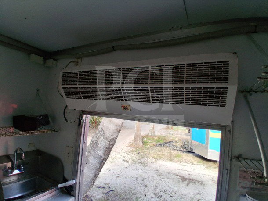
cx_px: 134
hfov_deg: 91.0
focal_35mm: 17
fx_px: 132
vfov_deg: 74.8
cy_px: 100
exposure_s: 1/120
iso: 50
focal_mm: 1.4
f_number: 2.2
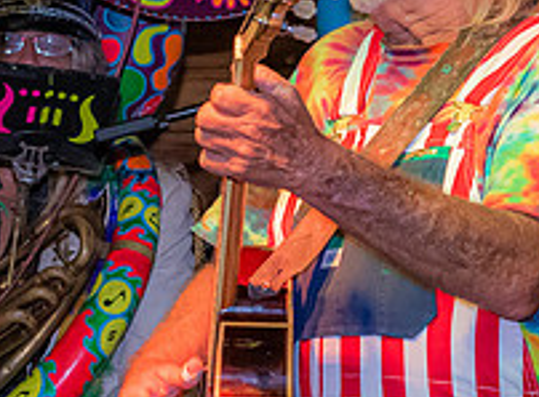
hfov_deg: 7.5
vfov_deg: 5.5
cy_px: 215
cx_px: 214
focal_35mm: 266
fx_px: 4117
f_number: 5.6
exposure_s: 1/160
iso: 2000
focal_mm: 62
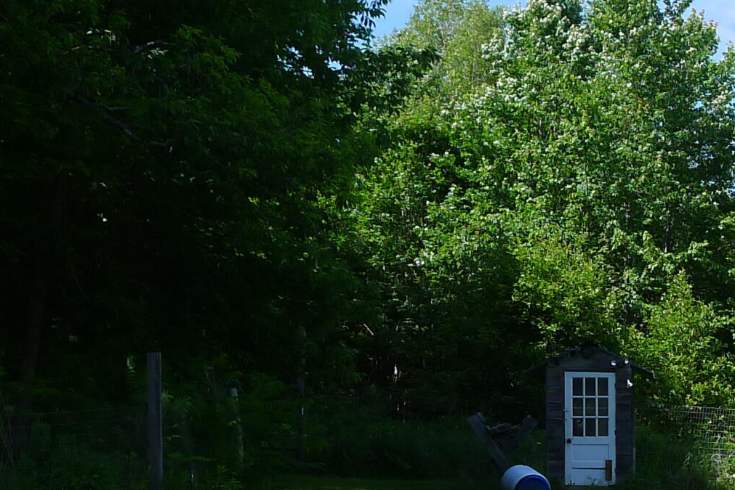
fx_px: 1818
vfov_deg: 15.1
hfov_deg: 20.3
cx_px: 1036
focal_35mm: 89
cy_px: 510
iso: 80
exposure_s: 1/500
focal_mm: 6.4
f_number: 3.5
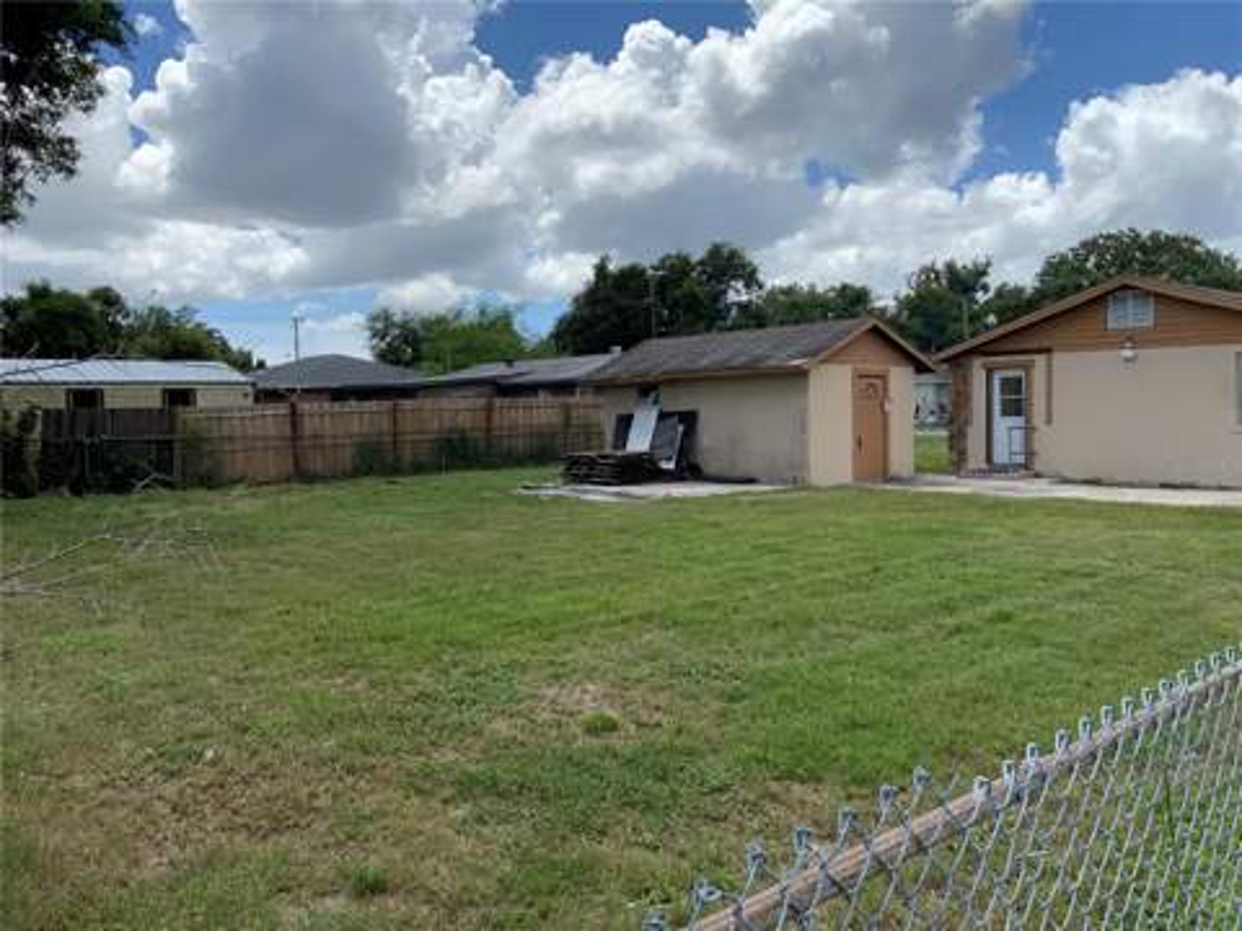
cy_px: 466
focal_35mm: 29
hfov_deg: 61.7
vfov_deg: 48.2
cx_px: 621
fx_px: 1041
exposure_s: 1/2141
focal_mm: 3
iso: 20
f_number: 1.8
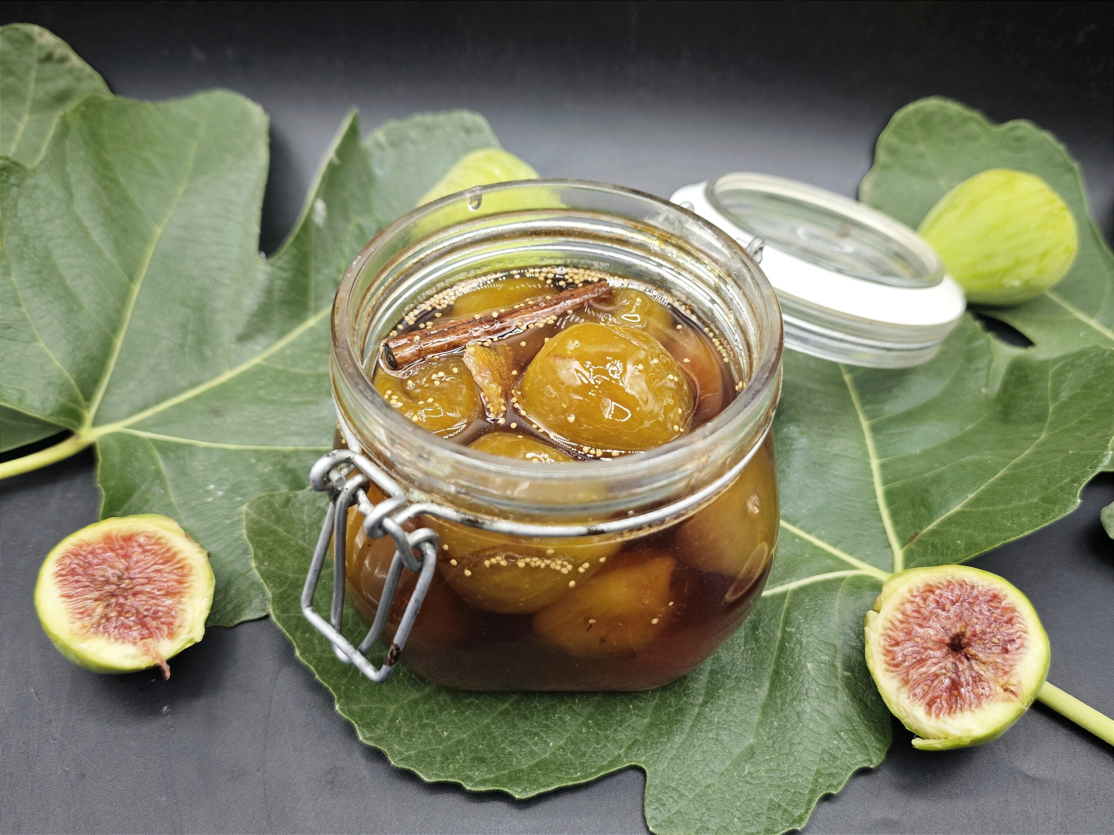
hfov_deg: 73.9
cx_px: 557
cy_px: 418
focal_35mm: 23
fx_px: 740
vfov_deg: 58.9
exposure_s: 1/148
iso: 50
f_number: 1.6
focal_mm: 6.55
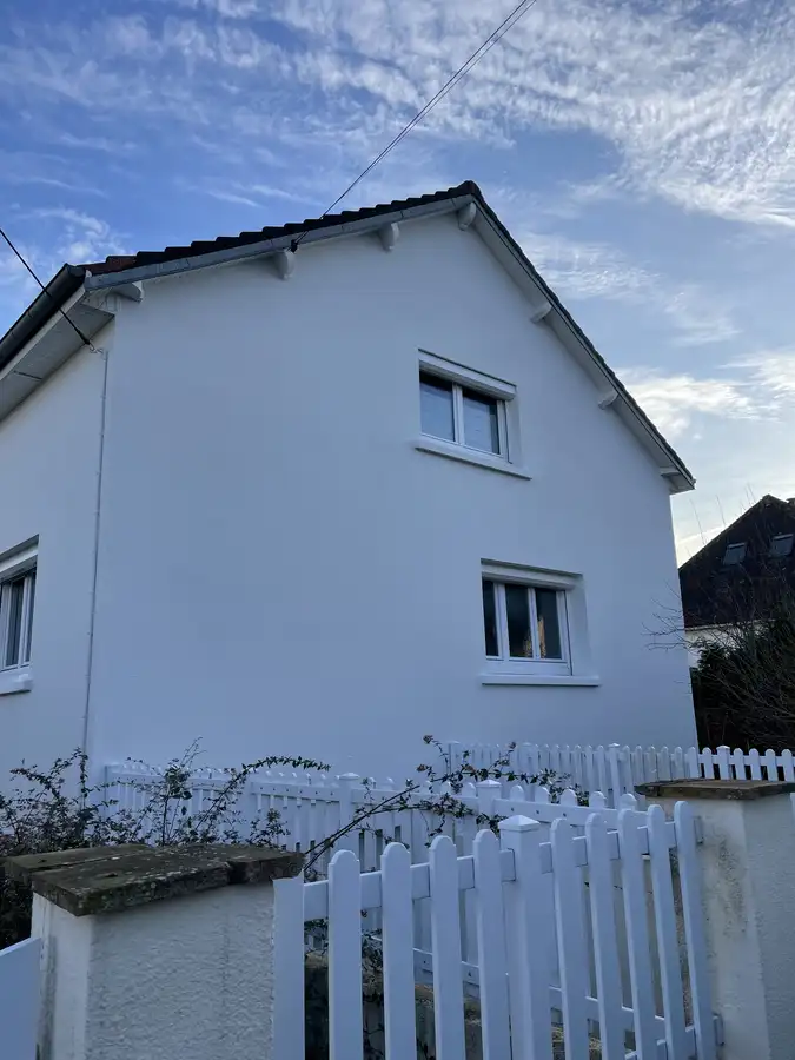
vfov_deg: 67.3
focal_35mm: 26
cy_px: 530
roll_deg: +2.1
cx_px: 398
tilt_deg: +13.1
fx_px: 796
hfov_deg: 53.1
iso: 32
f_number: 1.6
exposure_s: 1/1531
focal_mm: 4.2
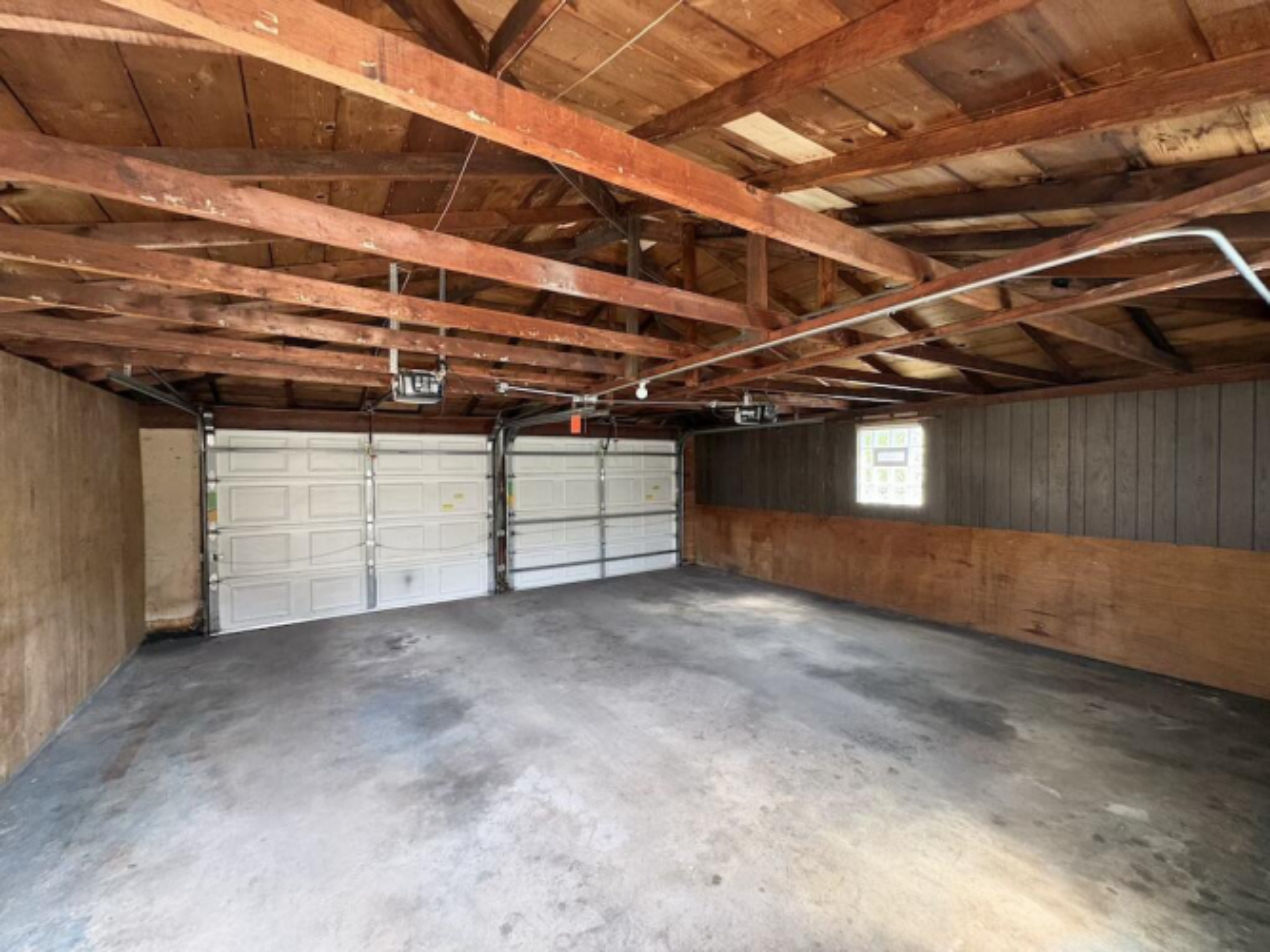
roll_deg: +0.1
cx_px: 635
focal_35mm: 14
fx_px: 514
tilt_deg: +0.3
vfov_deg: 85.7
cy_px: 476
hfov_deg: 102.1
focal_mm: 2.22
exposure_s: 1/60
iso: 500
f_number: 2.2
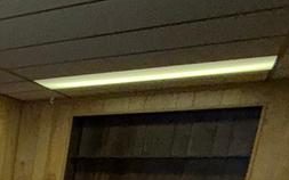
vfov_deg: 19.1
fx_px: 472
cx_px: -274
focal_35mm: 60
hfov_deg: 19.9
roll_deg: +0.5
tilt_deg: -12.8
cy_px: 264
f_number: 2.2
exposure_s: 1/40
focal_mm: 2.22
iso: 125
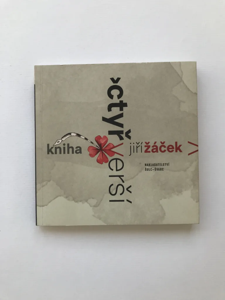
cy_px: 150
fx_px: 243
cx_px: 112
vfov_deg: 63.4
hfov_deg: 49.7
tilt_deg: -89.3
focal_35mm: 28
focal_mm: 3.99
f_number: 1.8
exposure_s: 1/170
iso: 20
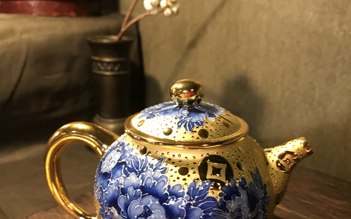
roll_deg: -2.1
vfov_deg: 37.1
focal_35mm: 34
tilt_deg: -19.3
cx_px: 194
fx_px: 325
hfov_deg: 56.6
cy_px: 133
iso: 100
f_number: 1.8
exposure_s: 1/9
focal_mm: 3.99
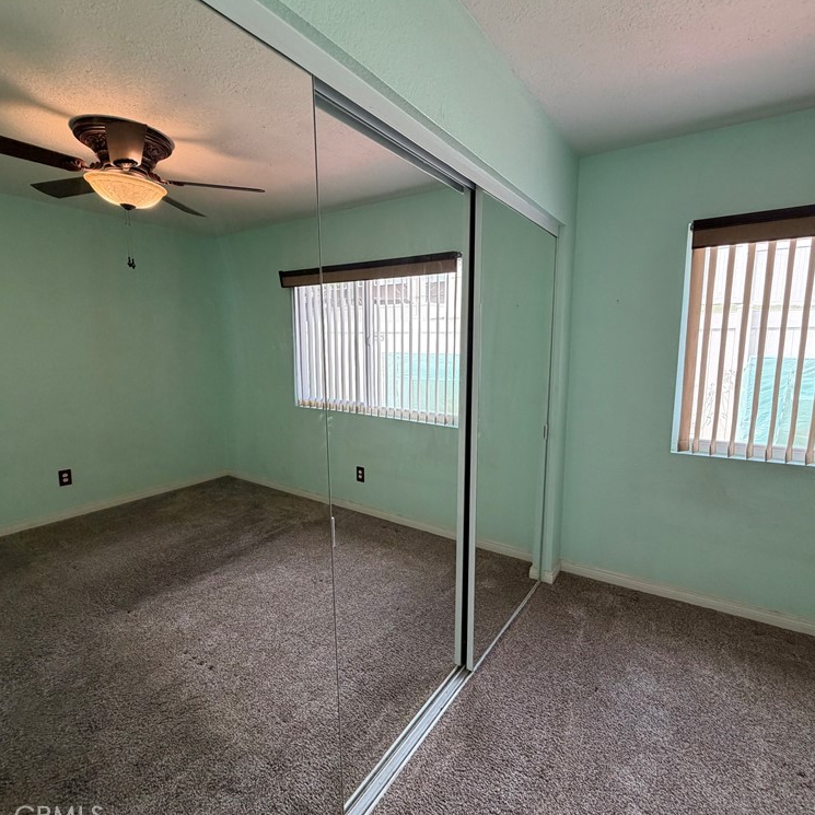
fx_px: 453
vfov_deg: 84.0
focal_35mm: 17
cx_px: 416
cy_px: 411
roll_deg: +0.5
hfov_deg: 84.0
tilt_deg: -8.7
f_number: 2.2
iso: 160
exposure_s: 1/120
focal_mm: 2.22
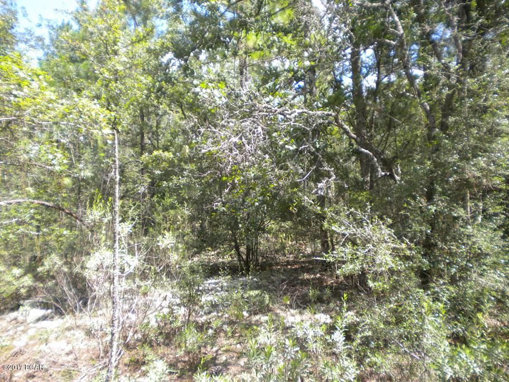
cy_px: 191
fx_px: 515
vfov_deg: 40.7
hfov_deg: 52.6
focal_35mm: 35
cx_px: 254
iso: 156
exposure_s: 1/440
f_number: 3.1
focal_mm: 6.3
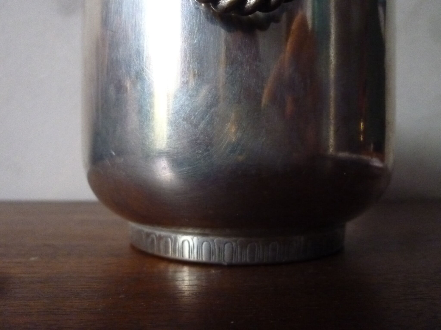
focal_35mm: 25
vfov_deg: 54.9
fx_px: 318
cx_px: 220
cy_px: 165
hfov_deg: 69.4
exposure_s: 1/15
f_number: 2.8
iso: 800
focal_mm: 4.5
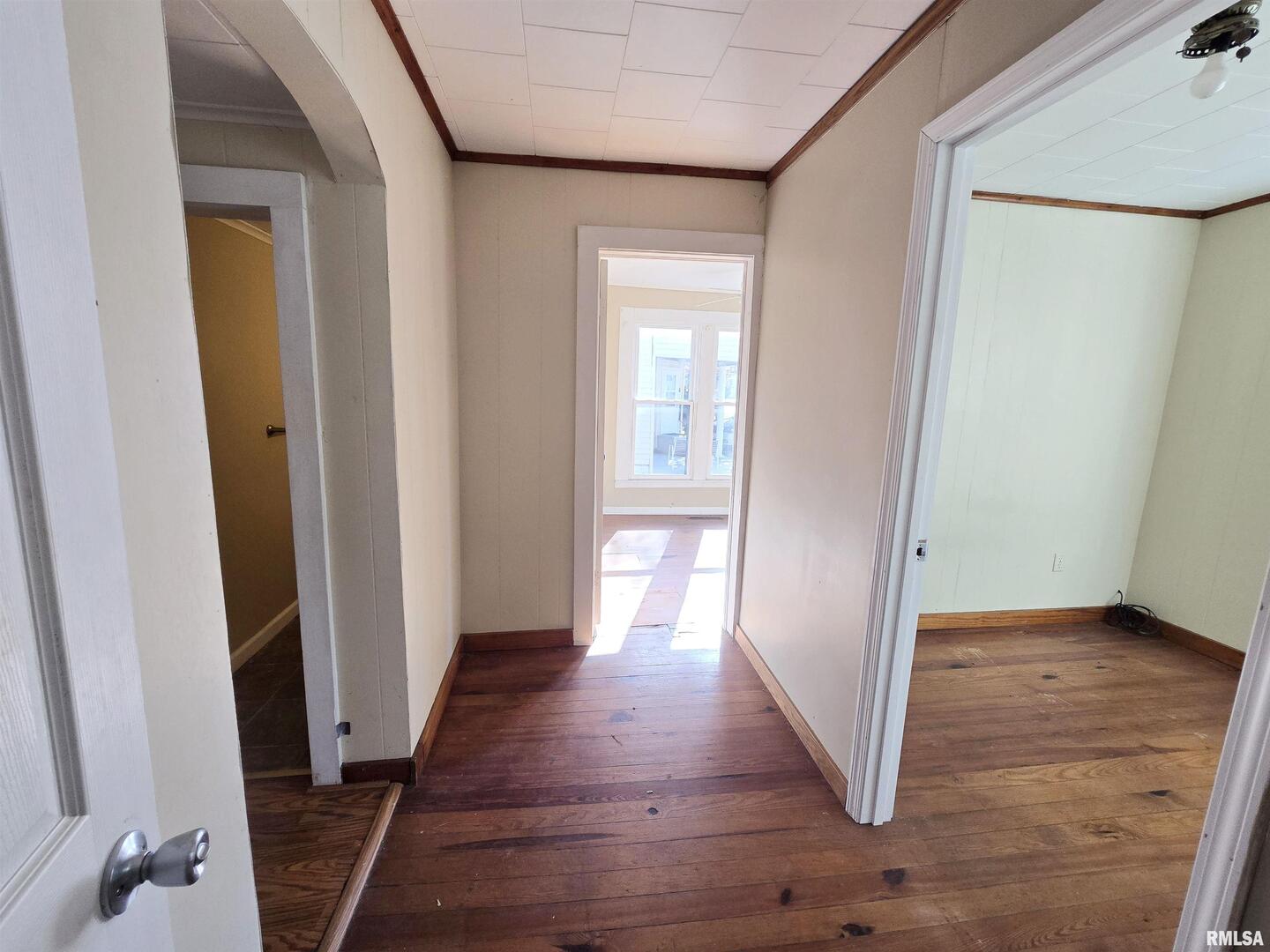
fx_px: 477
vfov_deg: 89.9
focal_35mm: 13
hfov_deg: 106.2
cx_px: 635
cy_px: 476
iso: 80
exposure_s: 1/60
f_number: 2.2
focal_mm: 2.2
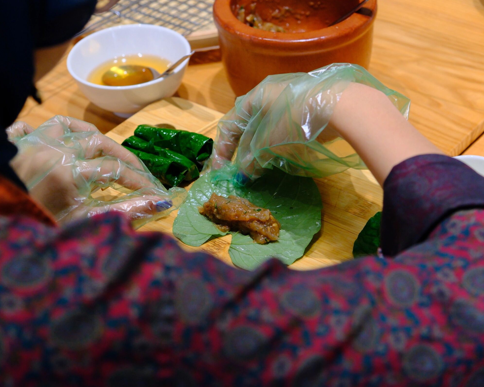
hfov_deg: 25.0
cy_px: 193
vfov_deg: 20.2
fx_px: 1089
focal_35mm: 76
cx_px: 214
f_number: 4
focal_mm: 44.4
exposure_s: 1/125
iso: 1250
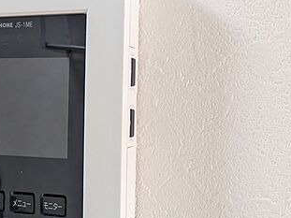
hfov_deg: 18.3
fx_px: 882
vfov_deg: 14.1
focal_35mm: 105
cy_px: 134
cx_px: 16
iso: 61
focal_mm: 5.43
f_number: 1.89
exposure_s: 1/24
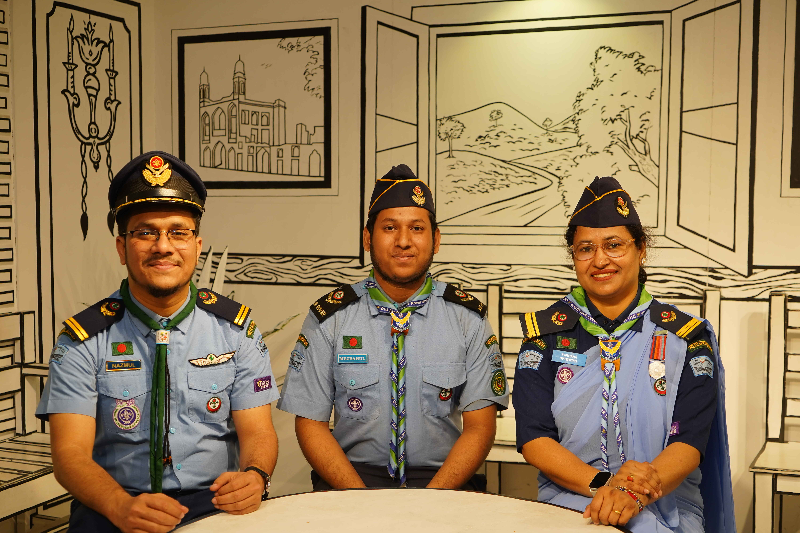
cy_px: 266
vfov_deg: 29.9
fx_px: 1000
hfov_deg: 43.6
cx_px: 400
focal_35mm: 45
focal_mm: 45
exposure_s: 1/125
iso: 320
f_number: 4.5
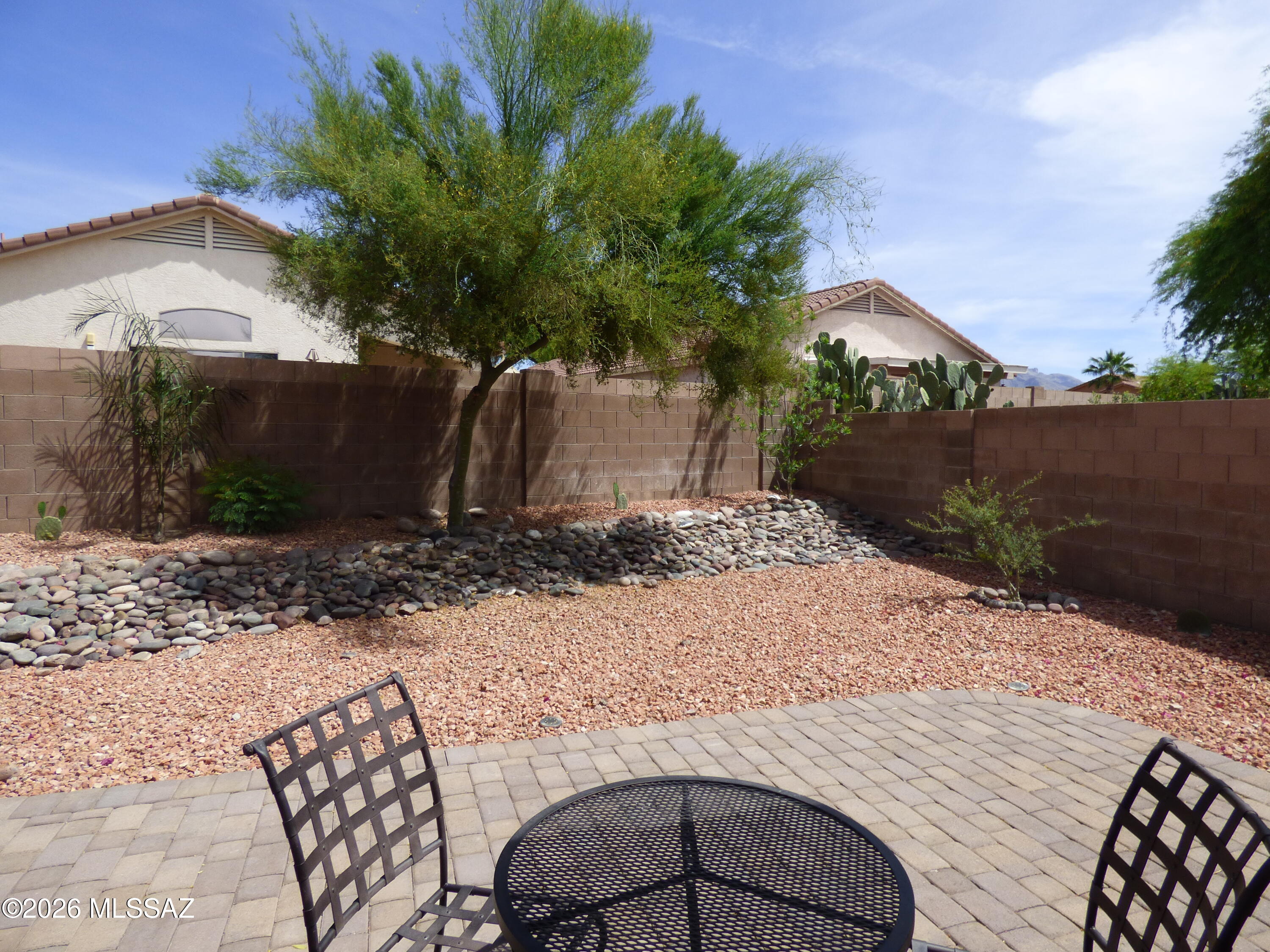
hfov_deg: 81.7
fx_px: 734
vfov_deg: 66.0
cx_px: 635
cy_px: 476
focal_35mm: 20
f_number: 2.8
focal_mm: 3.58
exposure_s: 1/1600
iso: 100
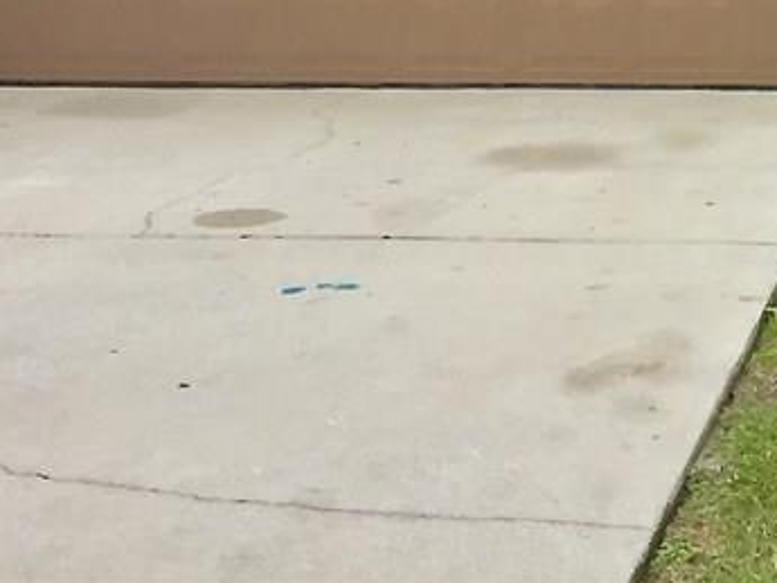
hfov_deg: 20.6
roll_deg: -0.8
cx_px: 1027
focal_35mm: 86
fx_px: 1931
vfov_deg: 15.9
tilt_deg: +5.1
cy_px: -275
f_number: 2.2
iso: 32
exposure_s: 1/60
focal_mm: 4.15
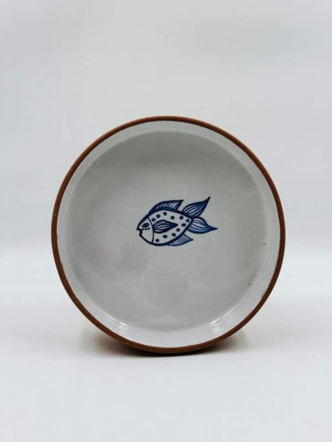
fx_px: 614
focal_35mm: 48
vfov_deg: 39.7
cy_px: 221
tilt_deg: -13.0
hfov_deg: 30.3
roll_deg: -0.7
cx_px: 166
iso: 64
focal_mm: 6.86
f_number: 1.78
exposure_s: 1/448
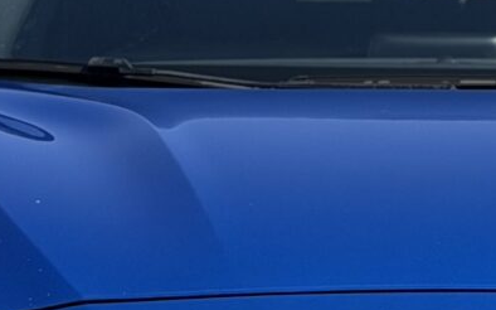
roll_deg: +2.8
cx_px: 491
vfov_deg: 5.3
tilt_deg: -4.8
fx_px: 3351
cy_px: 165
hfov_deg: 8.4
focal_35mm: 248
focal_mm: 6.76
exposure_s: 1/2865
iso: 80
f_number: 1.78
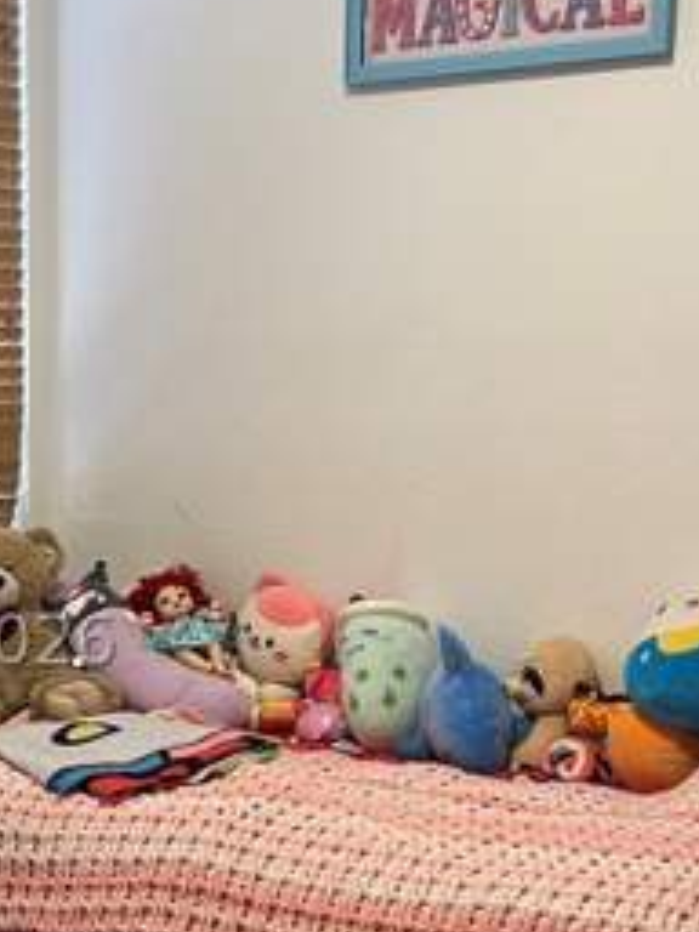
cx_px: 29
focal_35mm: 65
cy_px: 641
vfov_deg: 29.6
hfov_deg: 21.9
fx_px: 1750
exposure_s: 1/60
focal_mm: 5.7
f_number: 1.5
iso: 200
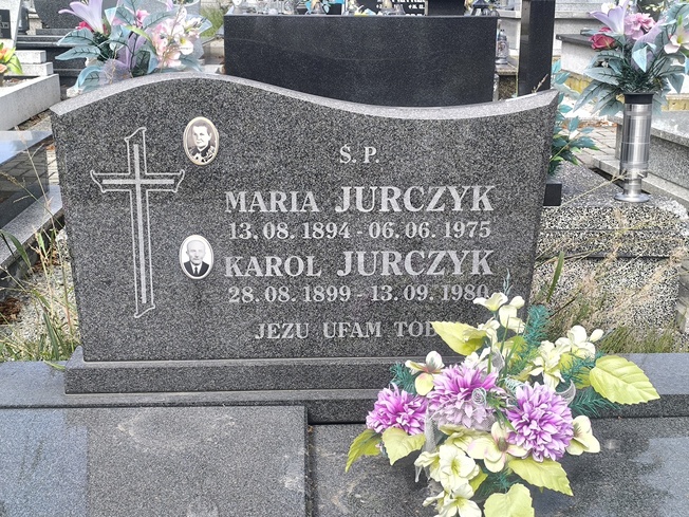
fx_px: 916
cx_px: 344
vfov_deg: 31.5
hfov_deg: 41.2
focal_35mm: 46
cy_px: 258
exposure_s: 1/643
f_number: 1.65
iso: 50
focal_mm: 6.14
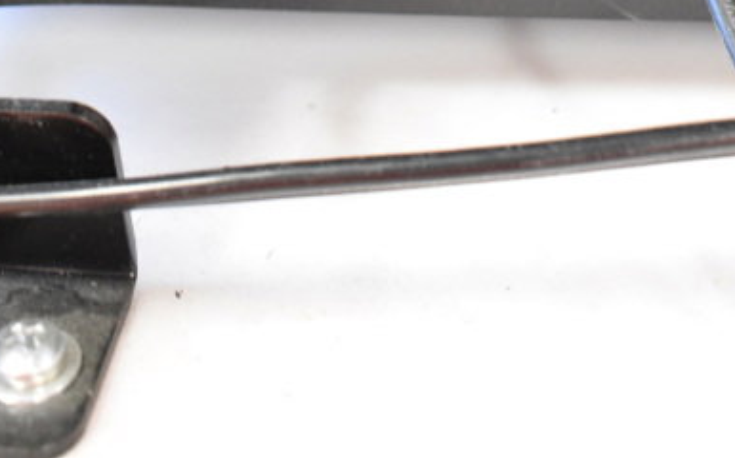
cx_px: 405
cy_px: -364
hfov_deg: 25.8
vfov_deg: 14.4
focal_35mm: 80
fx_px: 1601
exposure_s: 1/30
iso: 5000
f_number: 3.8
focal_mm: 22
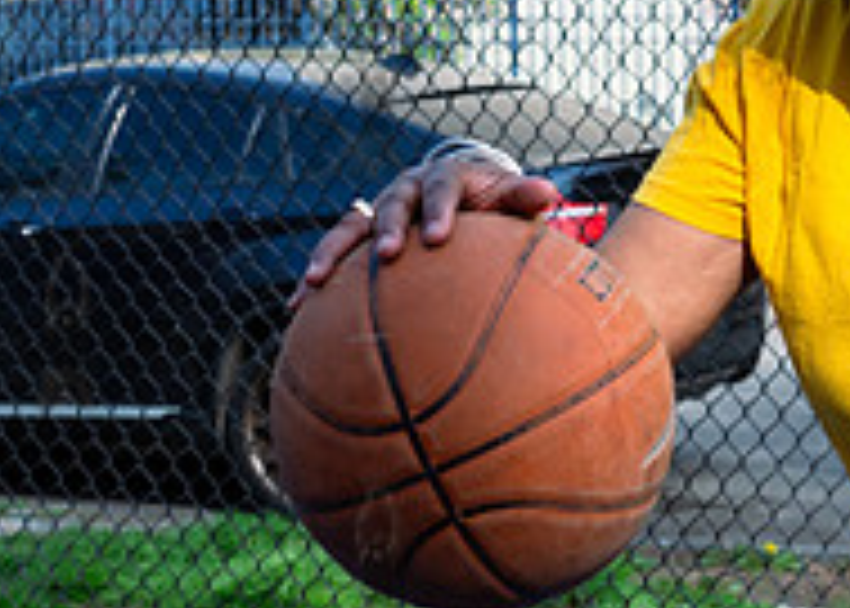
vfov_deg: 9.6
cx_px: 1126
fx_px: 3597
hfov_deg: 13.0
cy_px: 239
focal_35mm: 149
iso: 200
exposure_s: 1/1000
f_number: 4.5
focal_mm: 35
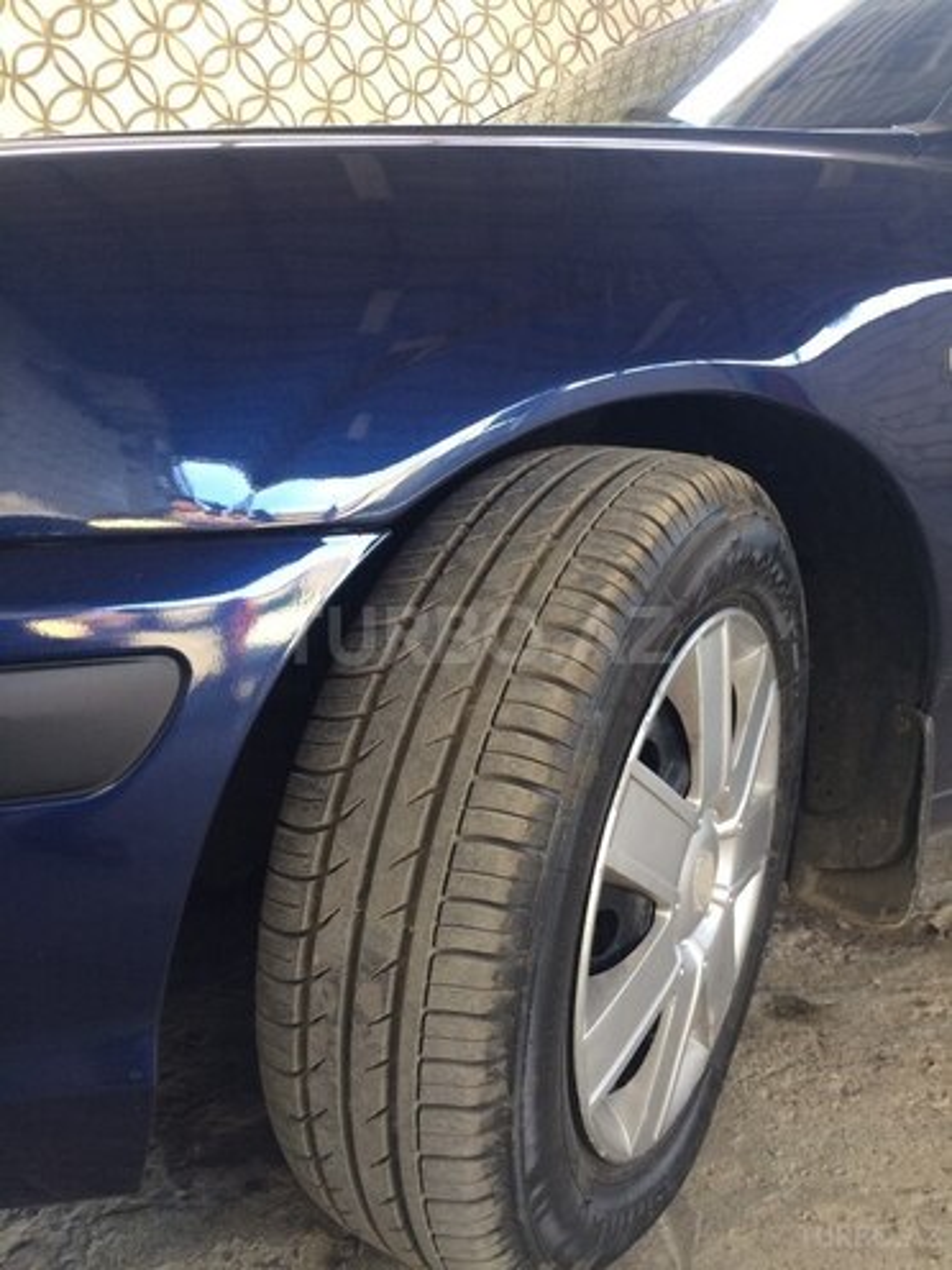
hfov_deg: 48.2
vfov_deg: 61.7
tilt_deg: -11.6
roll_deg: +0.0
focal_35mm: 29
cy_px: 635
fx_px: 1063
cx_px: 476
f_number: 2.2
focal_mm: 4.15
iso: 40
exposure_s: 1/33
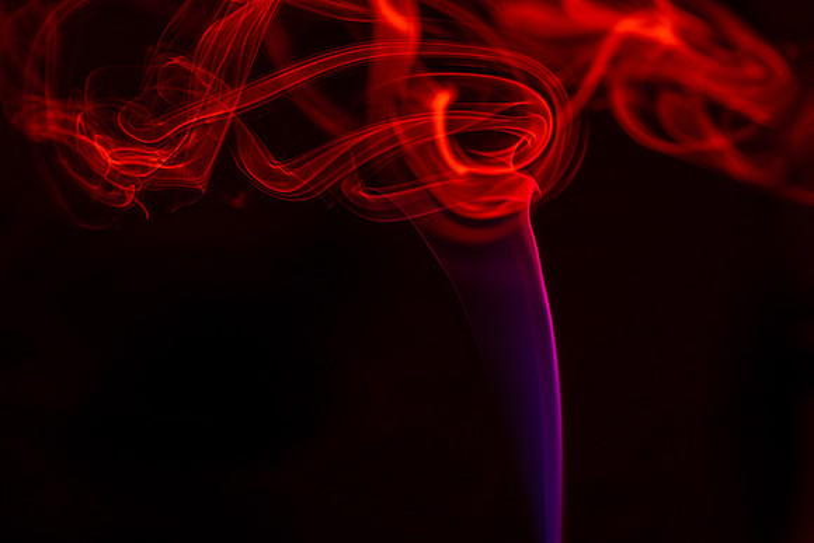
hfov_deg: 27.5
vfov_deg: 18.5
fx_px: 1665
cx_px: 428
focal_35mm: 74
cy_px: 286
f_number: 8
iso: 100
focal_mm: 70
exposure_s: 1/200
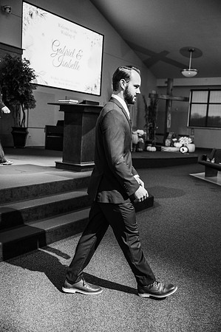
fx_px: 332
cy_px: 166
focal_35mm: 36
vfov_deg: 53.2
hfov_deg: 36.8
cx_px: 110
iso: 2000
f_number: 2.8
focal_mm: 36
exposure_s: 1/250
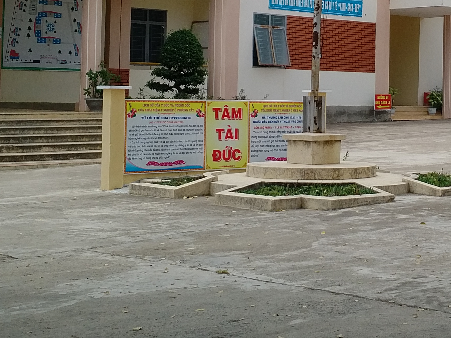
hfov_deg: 24.9
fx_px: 990
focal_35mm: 76
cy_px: 58
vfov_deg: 19.2
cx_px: 403
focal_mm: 4.75
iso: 50
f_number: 2.2
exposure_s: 1/1065
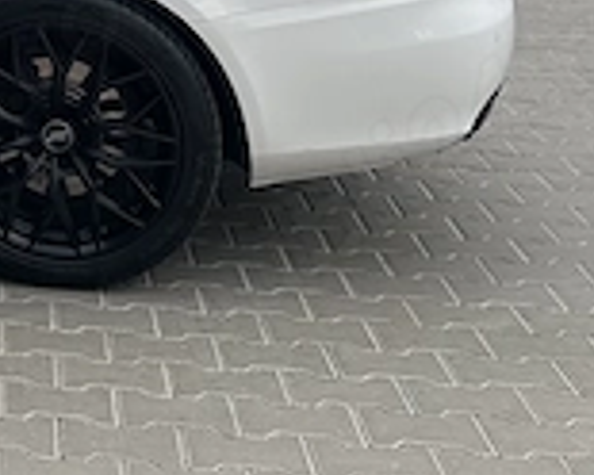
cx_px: -395
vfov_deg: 14.0
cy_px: -375
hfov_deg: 16.9
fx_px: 1723
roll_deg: +2.2
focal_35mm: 98
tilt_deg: -1.6
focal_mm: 5.7
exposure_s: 1/387
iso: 50
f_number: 1.5
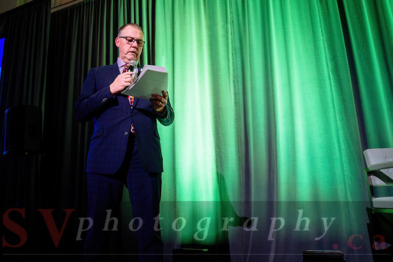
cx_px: 180
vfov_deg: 42.7
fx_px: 334
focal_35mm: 31
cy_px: 111
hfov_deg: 60.8
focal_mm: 26.5
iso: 1000
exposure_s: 1/160
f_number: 2.8
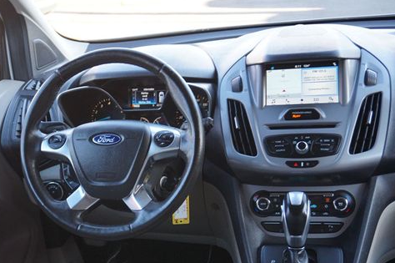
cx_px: 161
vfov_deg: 26.4
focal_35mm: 51
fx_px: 555
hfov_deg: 39.0
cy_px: 175
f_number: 4.5
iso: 400
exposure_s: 1/60
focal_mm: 25
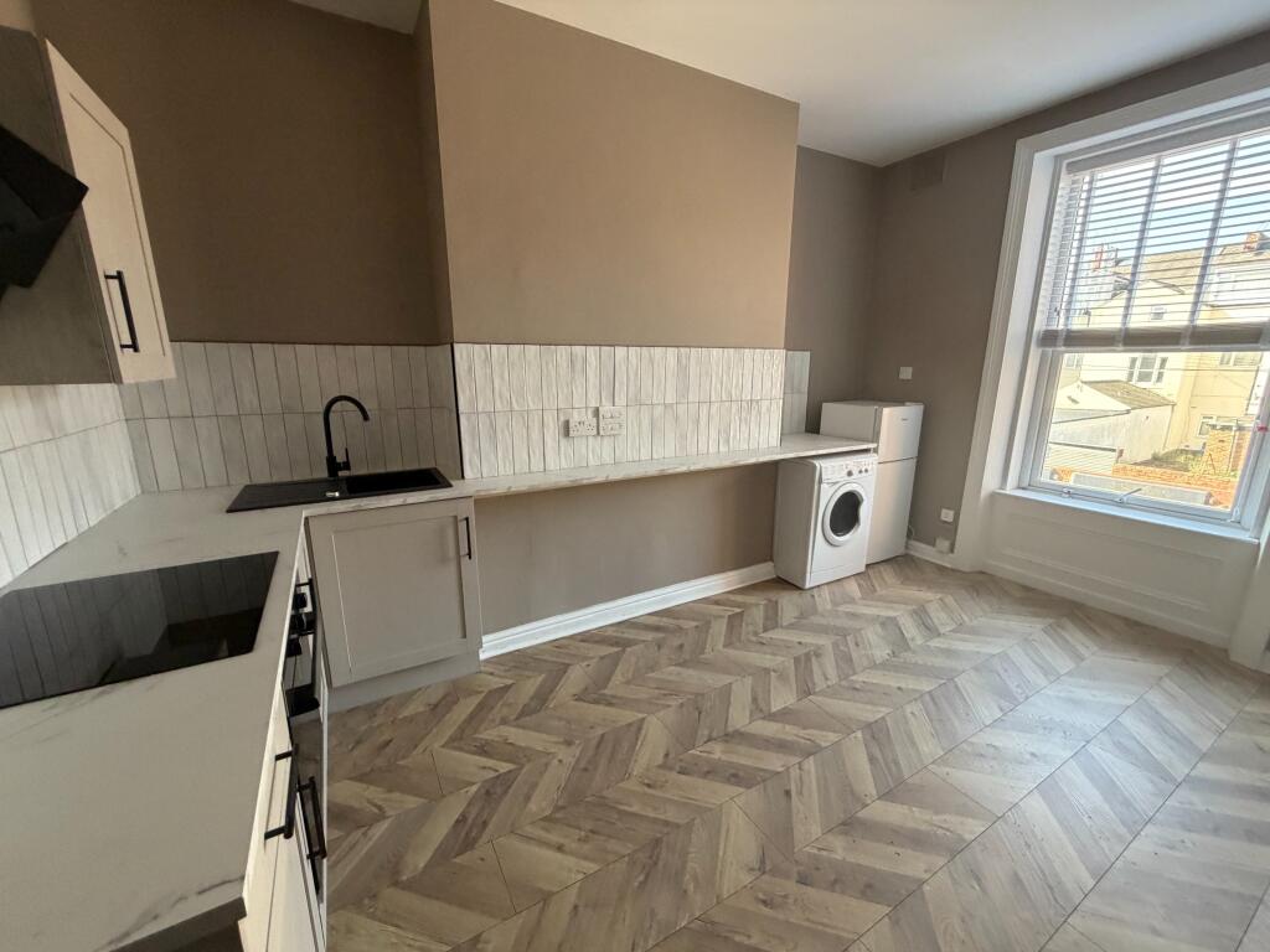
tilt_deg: -12.5
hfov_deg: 102.1
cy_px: 476
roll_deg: +0.0
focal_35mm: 14
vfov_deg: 85.7
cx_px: 635
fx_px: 514
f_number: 2.2
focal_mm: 2.22
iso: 320
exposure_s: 1/107
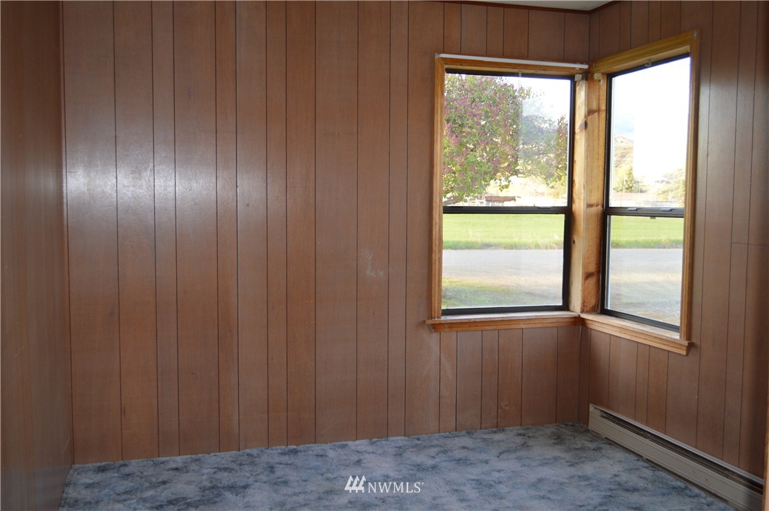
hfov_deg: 53.2
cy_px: 256
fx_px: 768
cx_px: 384
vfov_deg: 36.8
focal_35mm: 36
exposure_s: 1/80
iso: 400
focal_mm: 24
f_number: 4
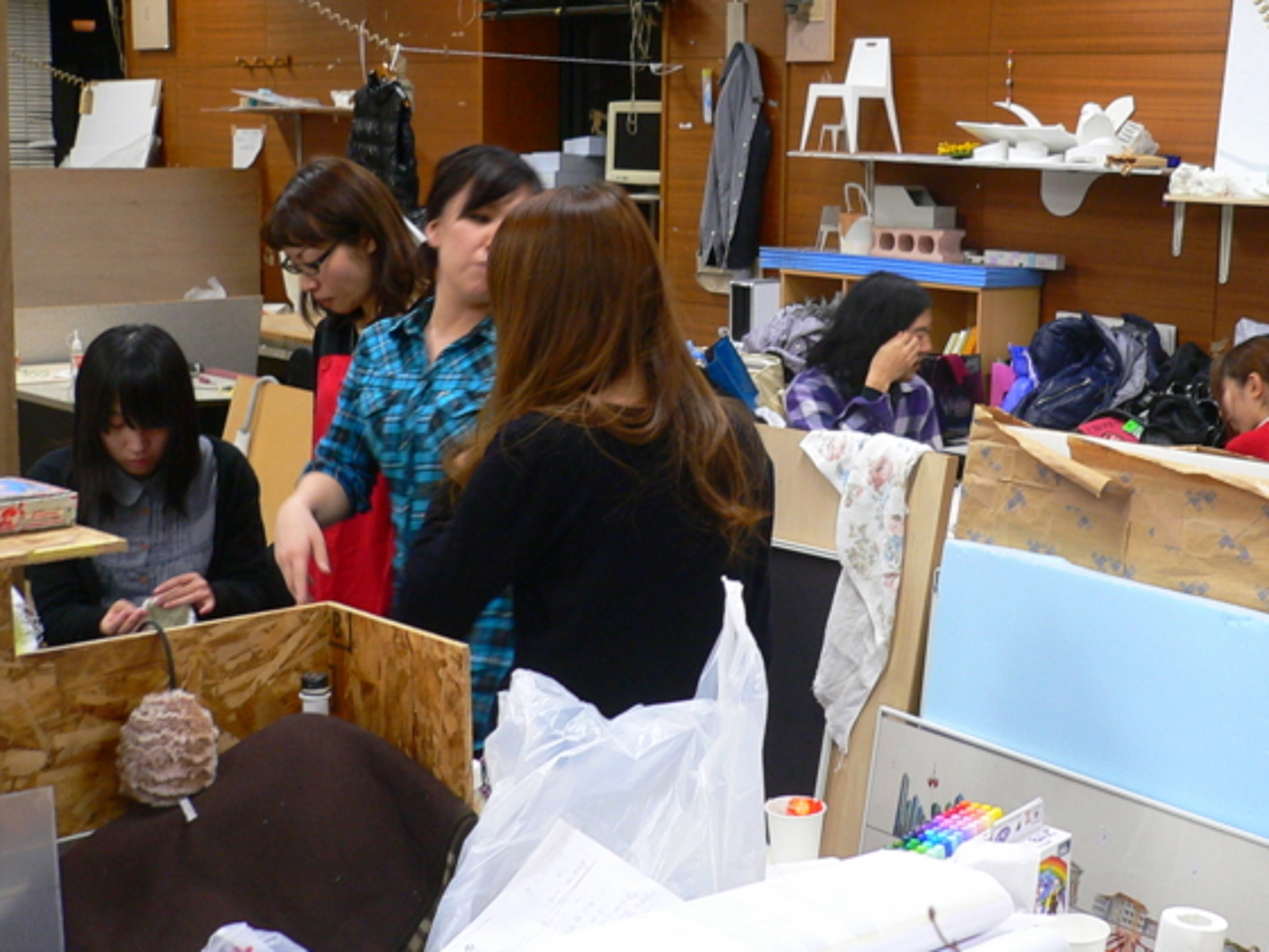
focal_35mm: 50
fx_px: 1833
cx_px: 841
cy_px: 431
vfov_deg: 29.1
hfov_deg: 37.8
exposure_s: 1/15
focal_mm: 5.8
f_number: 2.8
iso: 100
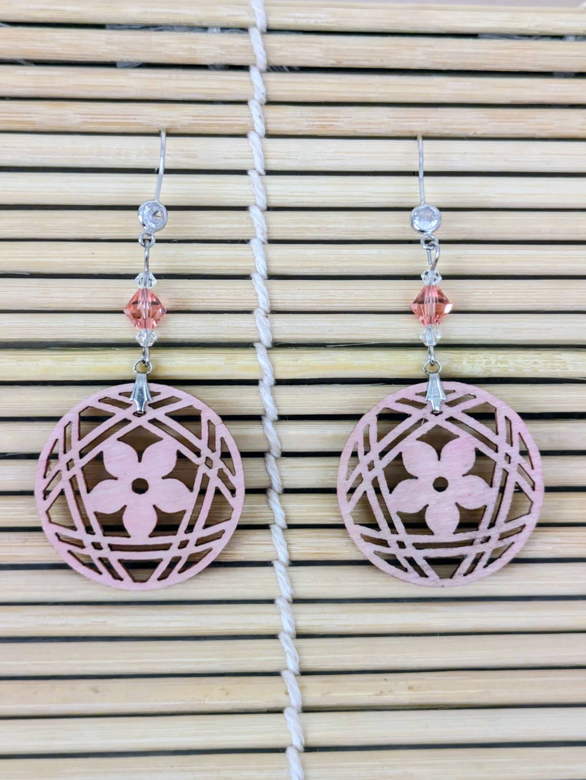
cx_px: 293
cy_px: 390
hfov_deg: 28.6
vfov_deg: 37.5
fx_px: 1151
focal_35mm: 51
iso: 1383
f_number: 1.89
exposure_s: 1/120
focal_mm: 5.43
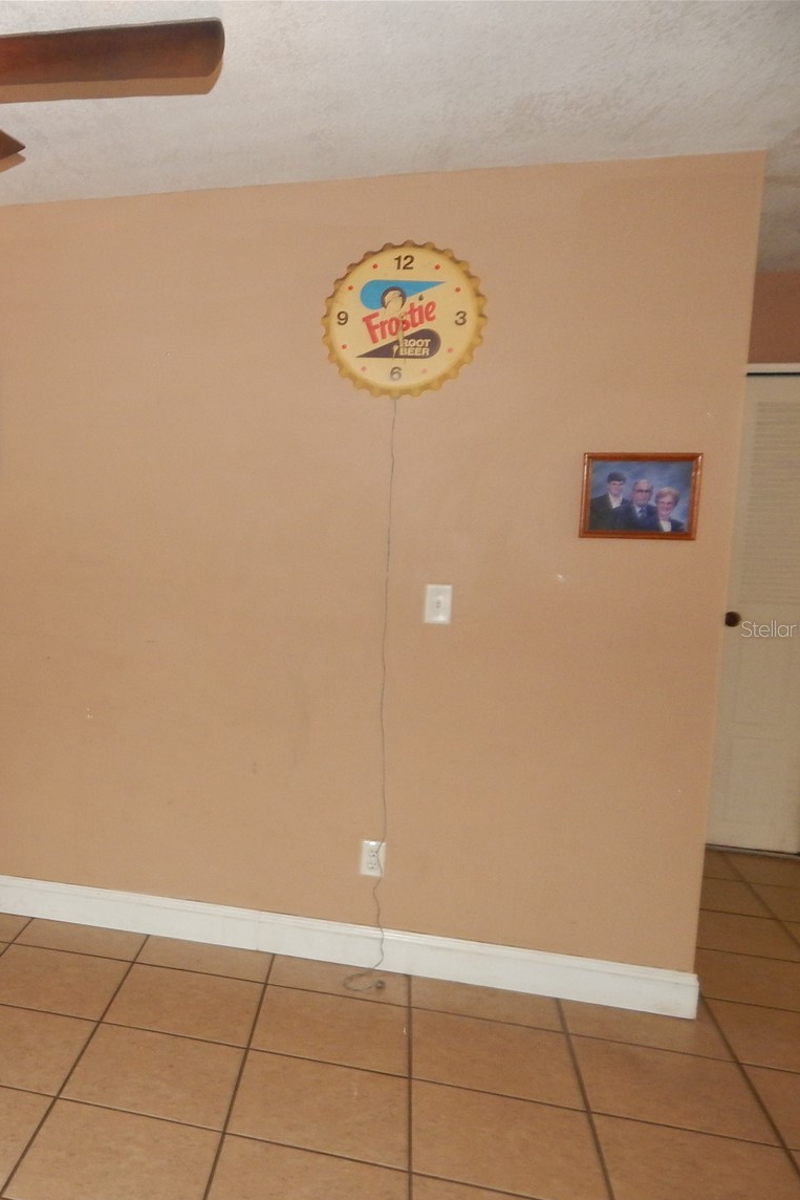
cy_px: 628
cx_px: 1
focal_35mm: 32
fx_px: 1066
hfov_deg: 36.9
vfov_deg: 58.7
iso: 200
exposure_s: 1/30
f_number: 3
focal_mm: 4
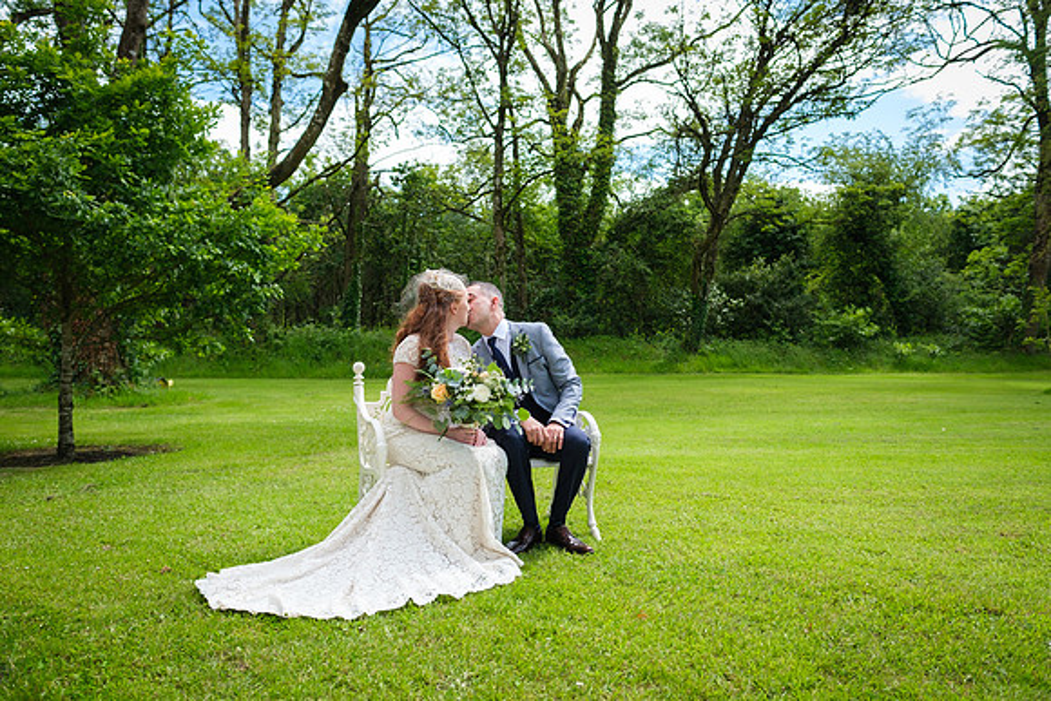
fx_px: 710
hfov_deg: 73.0
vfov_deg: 52.6
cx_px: 526
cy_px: 350
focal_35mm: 24
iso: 200
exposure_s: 1/1000
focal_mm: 16
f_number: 2.5
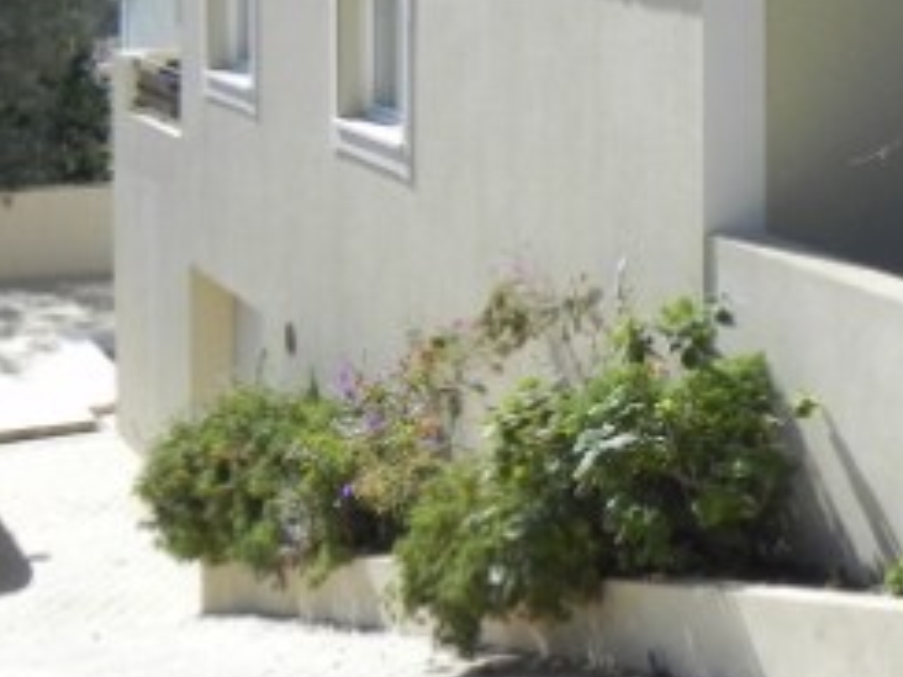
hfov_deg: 19.5
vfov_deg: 14.7
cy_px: -155
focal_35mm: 97
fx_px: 2530
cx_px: 944
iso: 160
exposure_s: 1/388
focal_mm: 6.6
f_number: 6.3
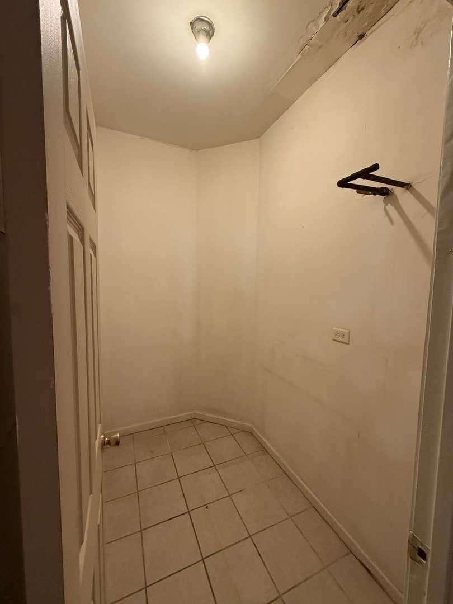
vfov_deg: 102.1
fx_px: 244
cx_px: 226
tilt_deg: -4.5
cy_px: 302
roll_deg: -1.3
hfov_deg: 85.7
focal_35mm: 14
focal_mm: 2.22
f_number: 2.2
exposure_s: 1/120
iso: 320
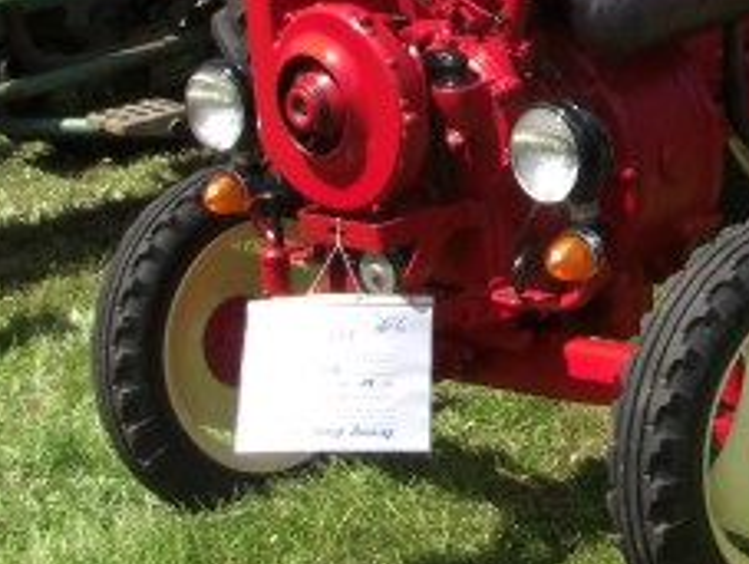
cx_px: 690
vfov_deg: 12.5
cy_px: -18
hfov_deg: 16.6
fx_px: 2536
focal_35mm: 117
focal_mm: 6.3
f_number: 4.6
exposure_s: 1/250
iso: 64
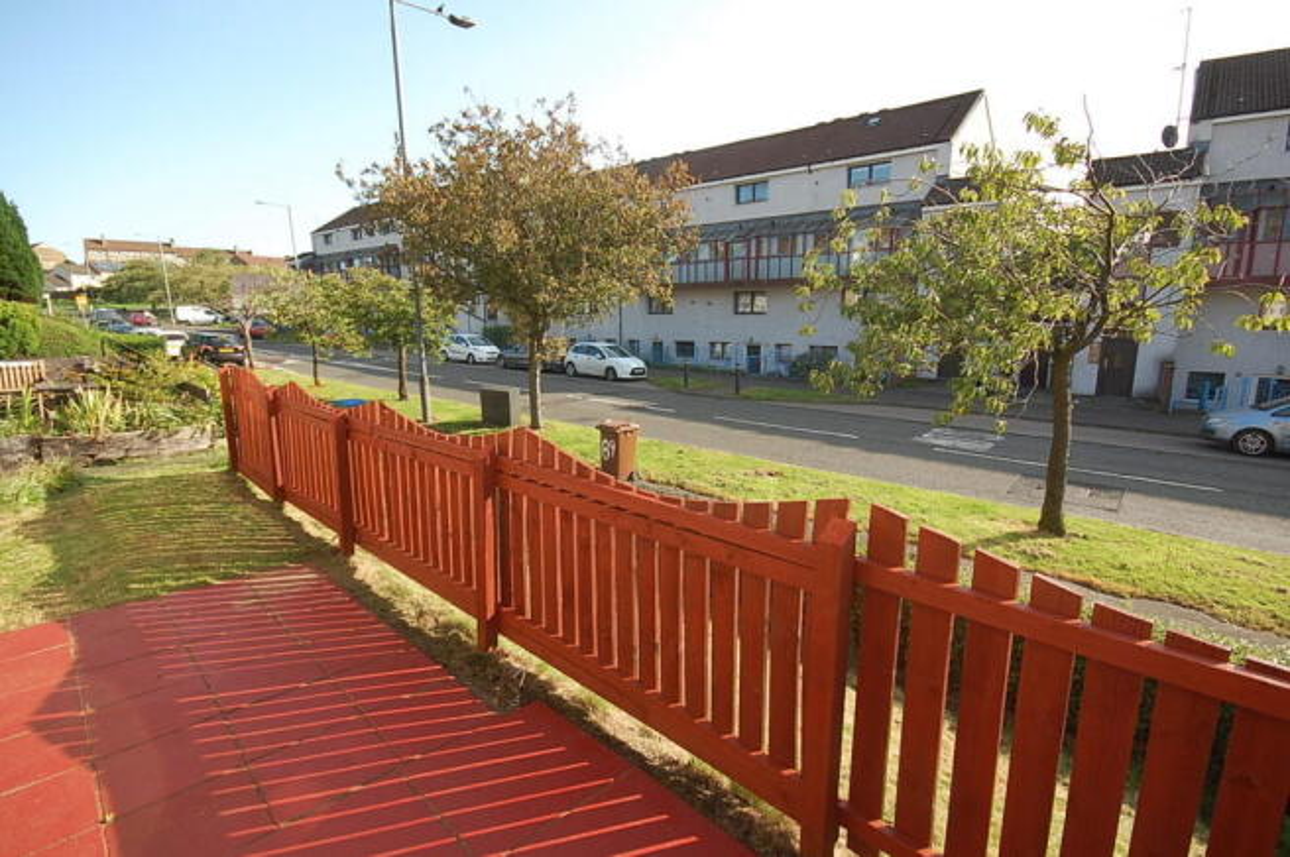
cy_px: 428
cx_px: 645
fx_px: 537
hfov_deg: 100.4
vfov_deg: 77.2
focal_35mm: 15
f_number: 6.3
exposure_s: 1/160
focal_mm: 10
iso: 200
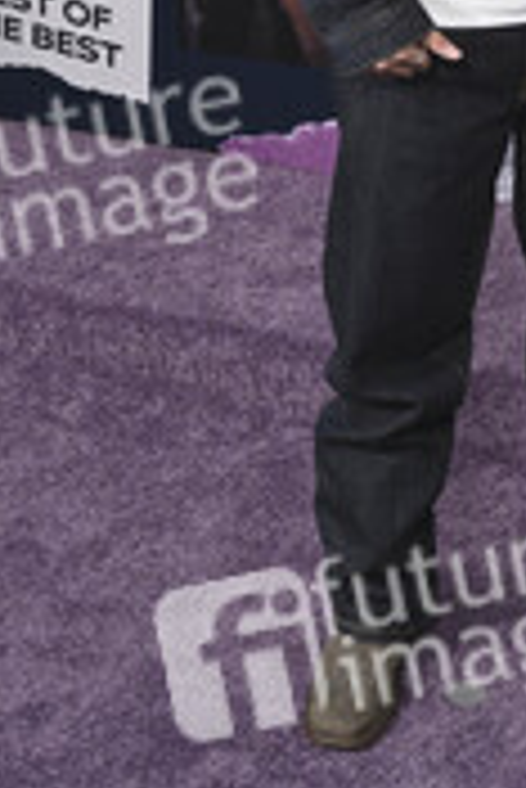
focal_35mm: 96
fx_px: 2100
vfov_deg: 20.4
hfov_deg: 14.1
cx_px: 517
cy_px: -41
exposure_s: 1/250
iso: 1250
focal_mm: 42
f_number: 6.3
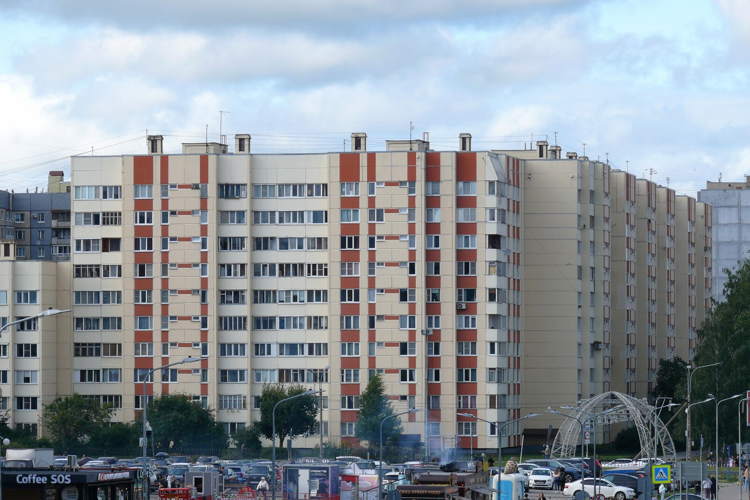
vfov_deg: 7.4
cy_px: 273
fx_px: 3875
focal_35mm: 186
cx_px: 375
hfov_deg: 11.1
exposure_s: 1/200
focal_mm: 37.6
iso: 100
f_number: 5.6
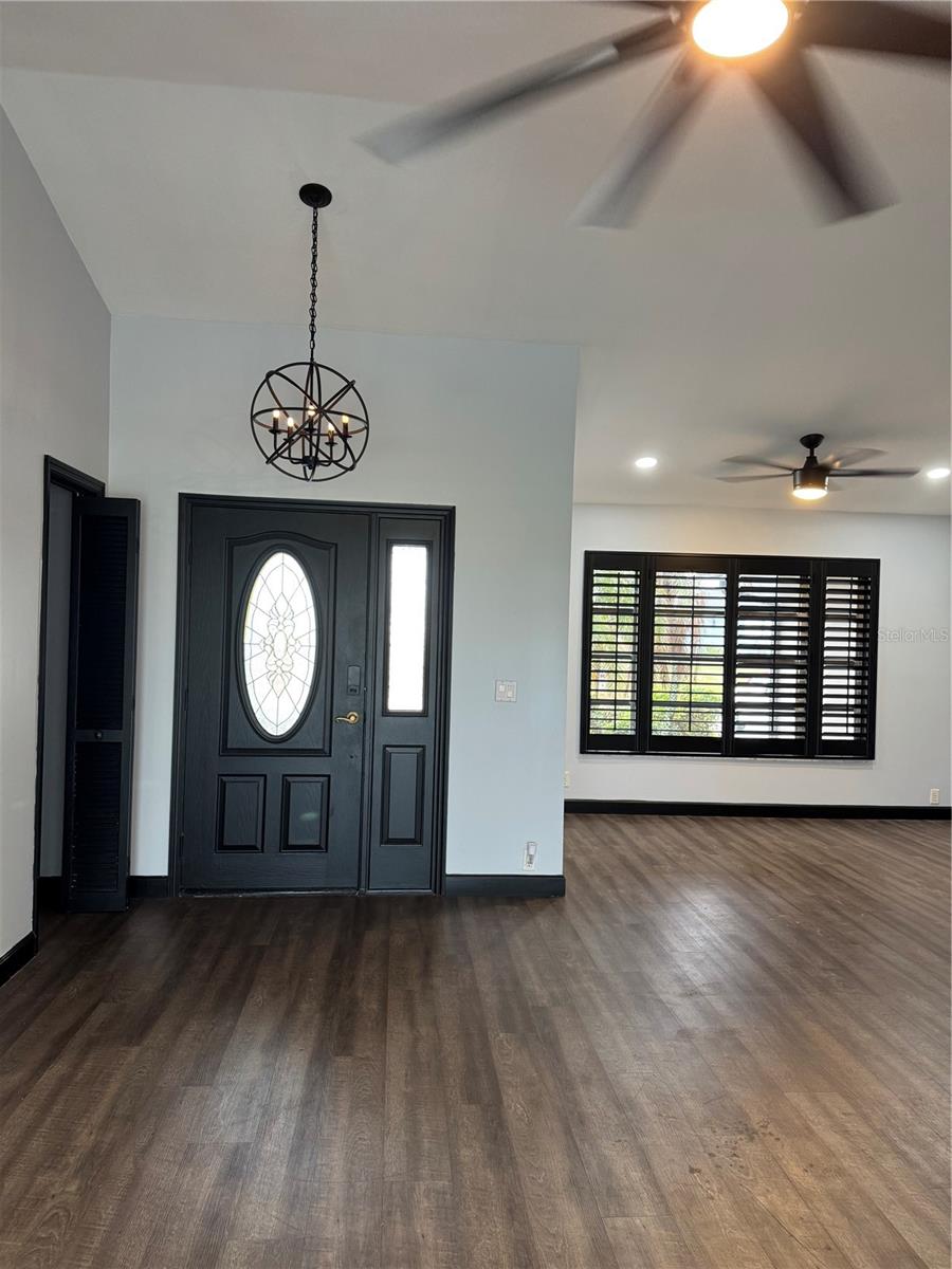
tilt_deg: +0.0
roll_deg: -2.1
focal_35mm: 24
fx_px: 880
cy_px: 634
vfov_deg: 71.6
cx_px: 476
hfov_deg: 56.8
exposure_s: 1/60
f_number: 1.78
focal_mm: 6.76
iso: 200
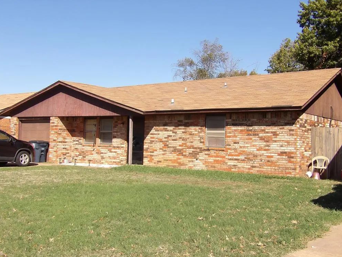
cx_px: 168
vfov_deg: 36.0
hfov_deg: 46.8
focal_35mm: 40
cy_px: 131
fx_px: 395
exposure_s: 1/666
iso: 100
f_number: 3.7
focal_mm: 7
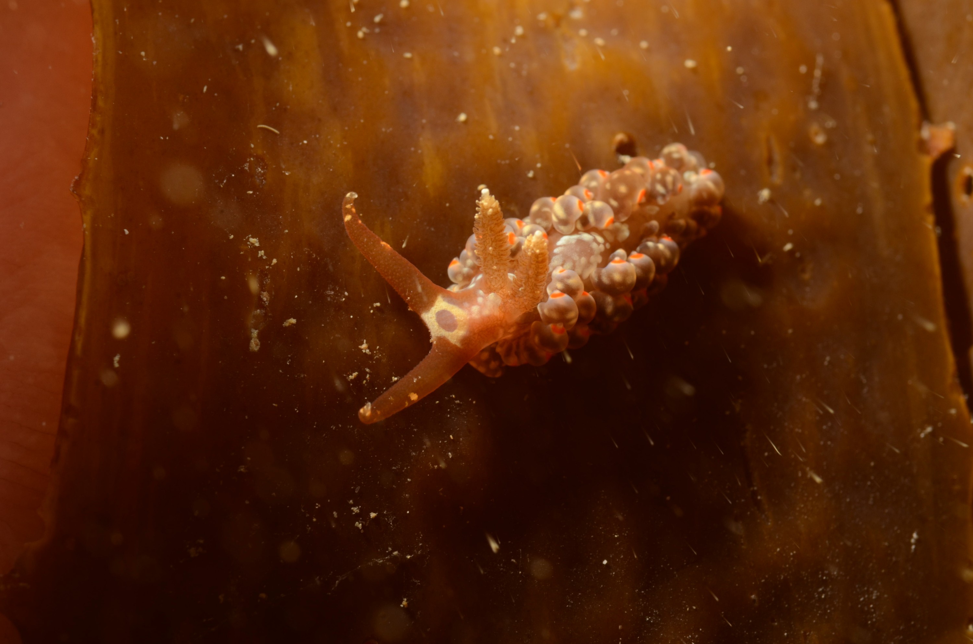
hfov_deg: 22.7
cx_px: 486
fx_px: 2427
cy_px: 322
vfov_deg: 15.1
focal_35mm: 90
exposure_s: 1/100
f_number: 18
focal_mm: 60
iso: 200
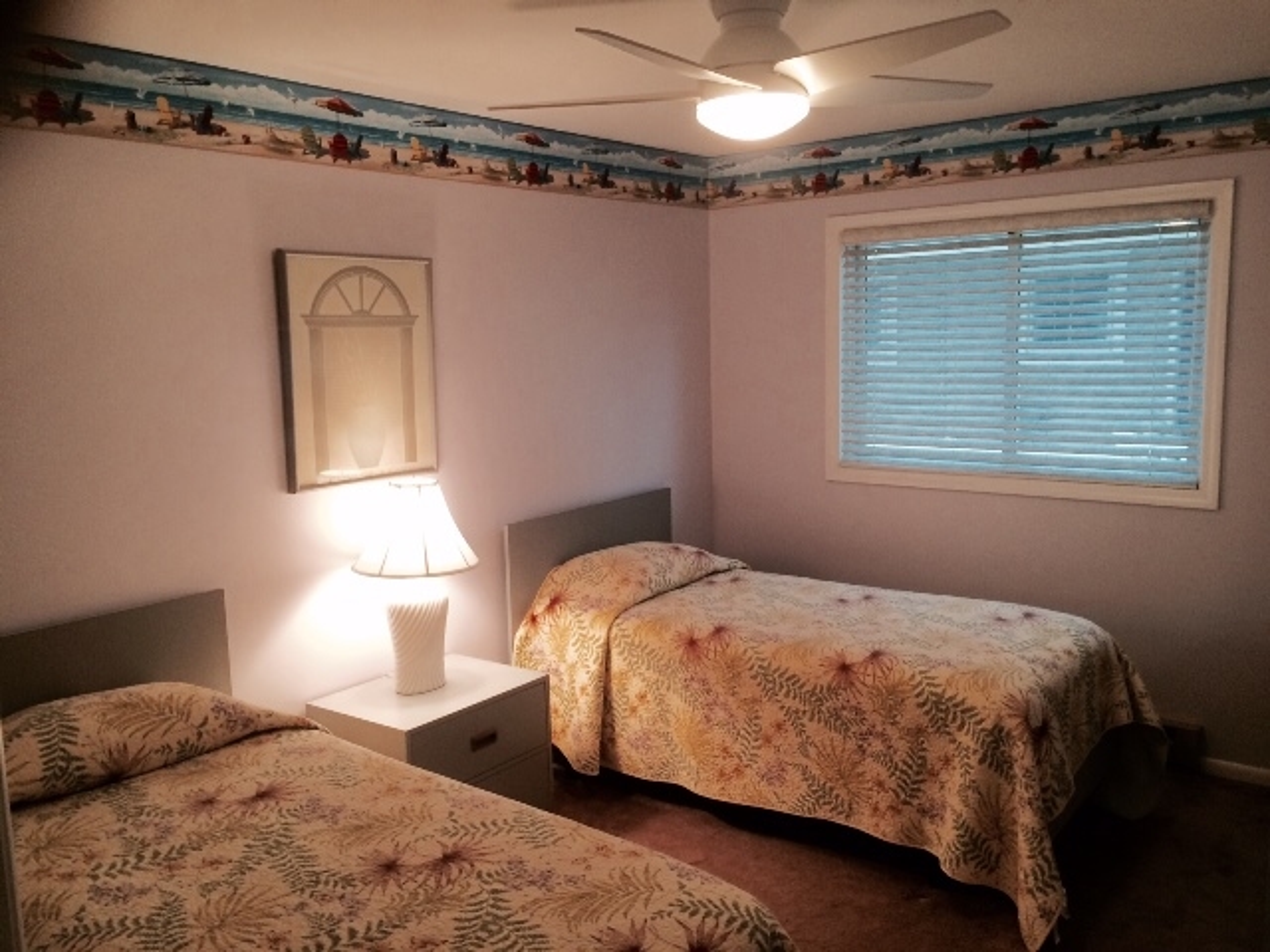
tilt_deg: -8.0
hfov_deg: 61.7
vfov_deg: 48.2
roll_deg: +1.1
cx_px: 635
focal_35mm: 29
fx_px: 1064
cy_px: 476
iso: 80
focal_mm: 4.15
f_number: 2.2
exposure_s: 1/30
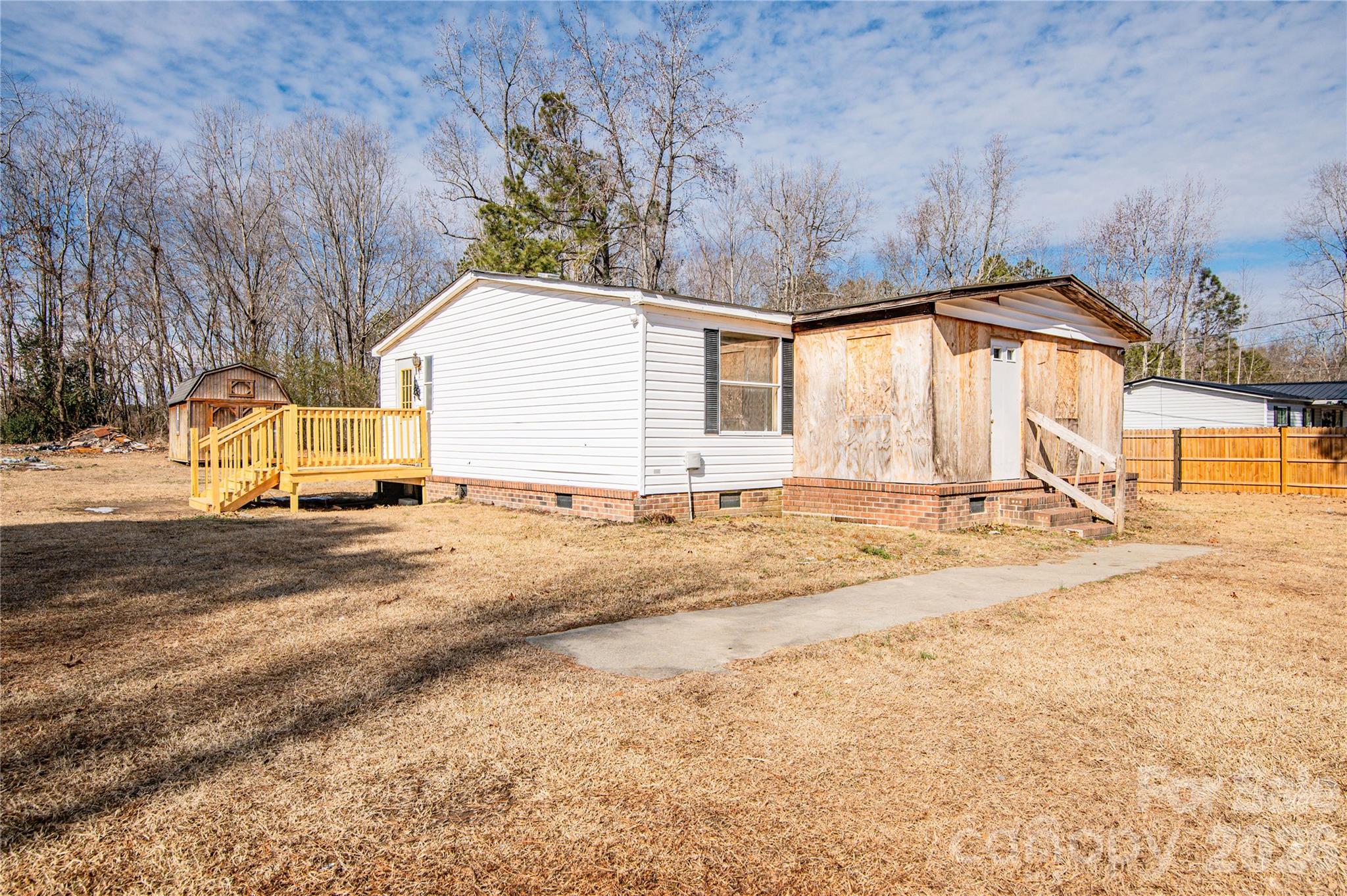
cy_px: 448
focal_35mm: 22
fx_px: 822
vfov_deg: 57.1
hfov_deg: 78.6
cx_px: 674
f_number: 9
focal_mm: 22
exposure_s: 1/640
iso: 100
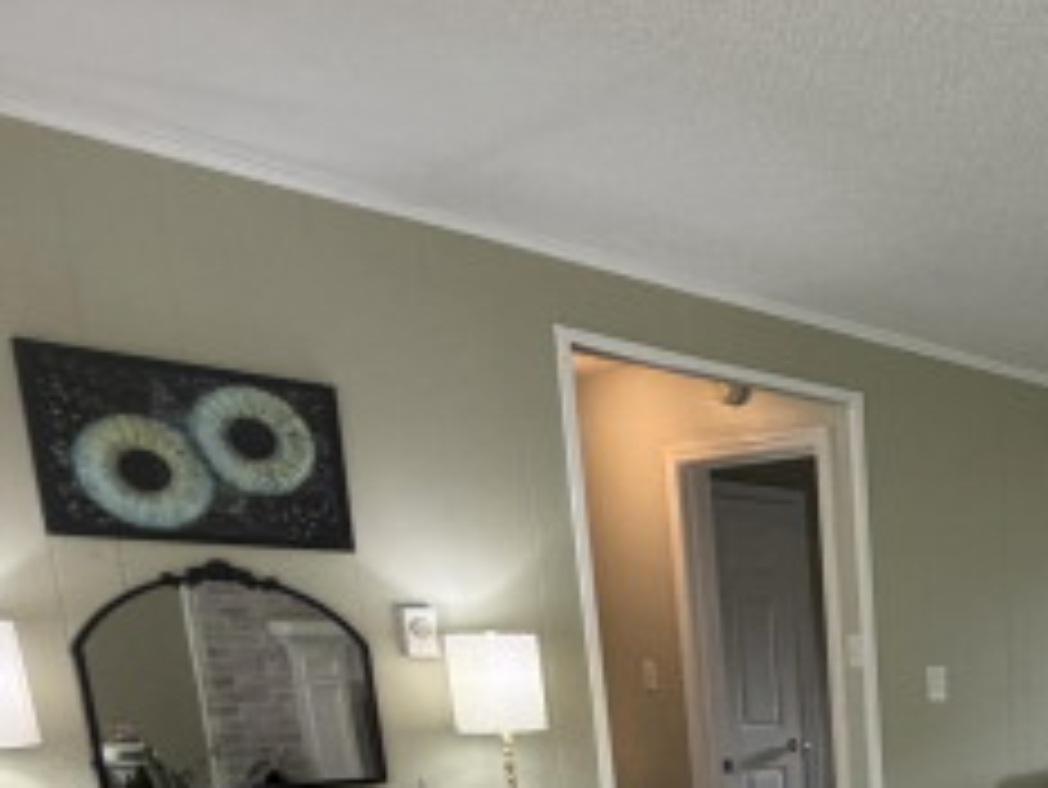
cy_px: 892
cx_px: 1284
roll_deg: -0.2
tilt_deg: -10.4
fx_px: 1212
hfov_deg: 35.6
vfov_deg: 31.4
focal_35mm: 40
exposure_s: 1/120
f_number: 2.2
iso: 250
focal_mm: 2.22
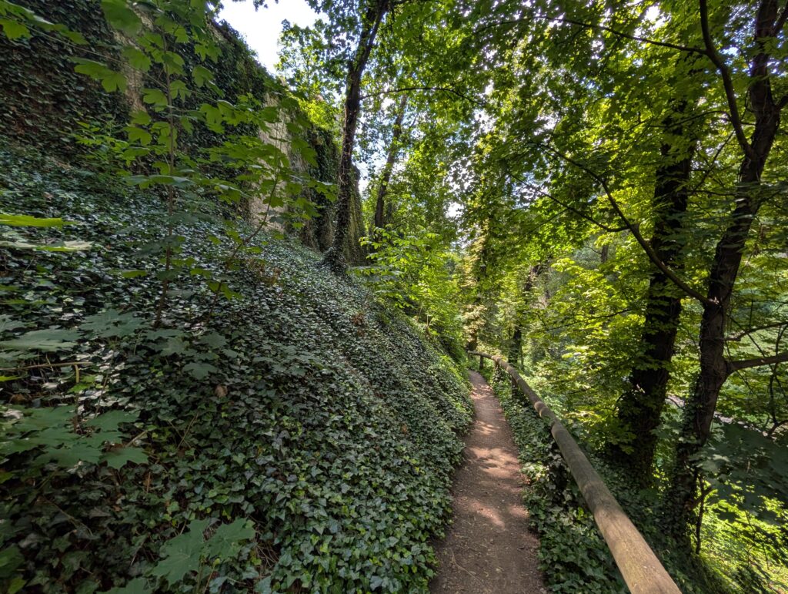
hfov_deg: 110.5
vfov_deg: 94.6
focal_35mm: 12
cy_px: 297
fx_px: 274
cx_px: 394
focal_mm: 2.02
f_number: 1.7
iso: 103
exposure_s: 1/813
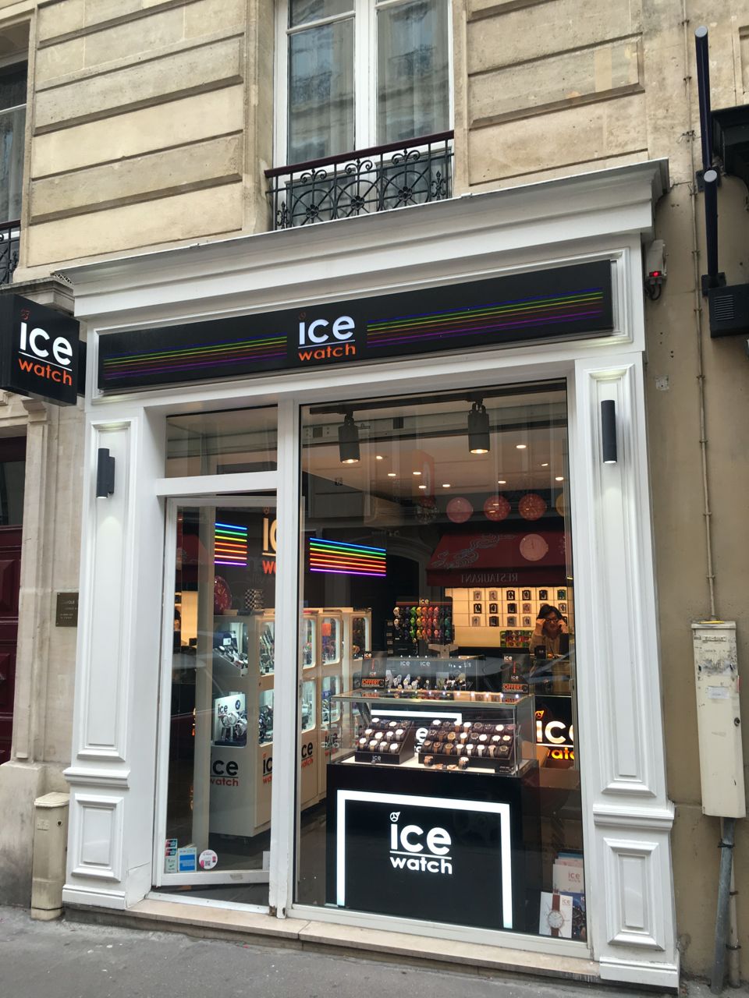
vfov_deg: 61.7
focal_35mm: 29
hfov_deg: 48.2
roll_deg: +1.0
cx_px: 374
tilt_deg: +8.0
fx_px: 837
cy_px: 499
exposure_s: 1/100
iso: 25
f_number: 2.2
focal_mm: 4.15
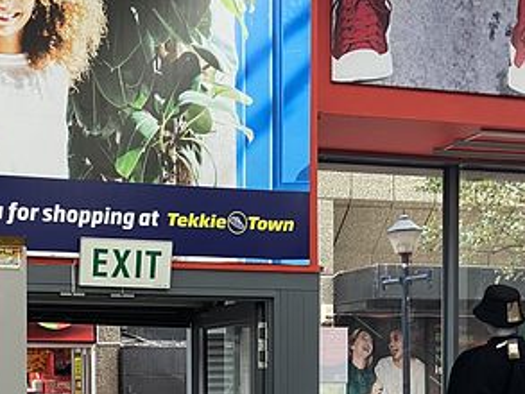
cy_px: 419
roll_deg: -0.5
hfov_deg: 27.3
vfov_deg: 19.9
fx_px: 1077
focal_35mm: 71
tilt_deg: -0.9
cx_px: 186
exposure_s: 1/50
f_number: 1.8
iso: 64
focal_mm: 4.25
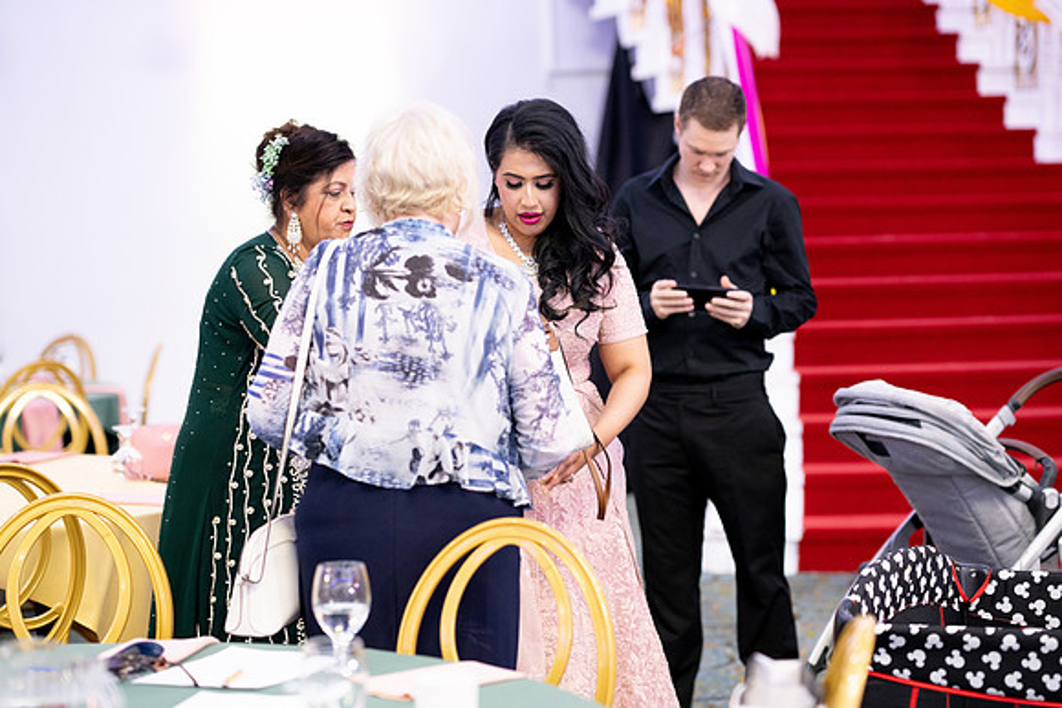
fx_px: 2508
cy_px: 354
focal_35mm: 85
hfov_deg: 23.9
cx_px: 531
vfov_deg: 16.1
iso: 2000
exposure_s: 1/160
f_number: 2.2
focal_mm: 85
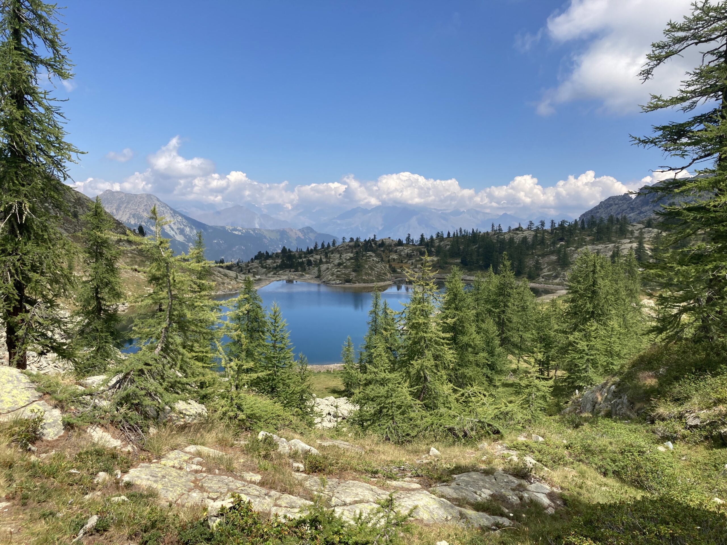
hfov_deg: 63.4
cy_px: 272
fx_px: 588
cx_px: 364
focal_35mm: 28
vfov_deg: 49.7
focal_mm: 3.99
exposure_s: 1/1845
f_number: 1.8
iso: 20
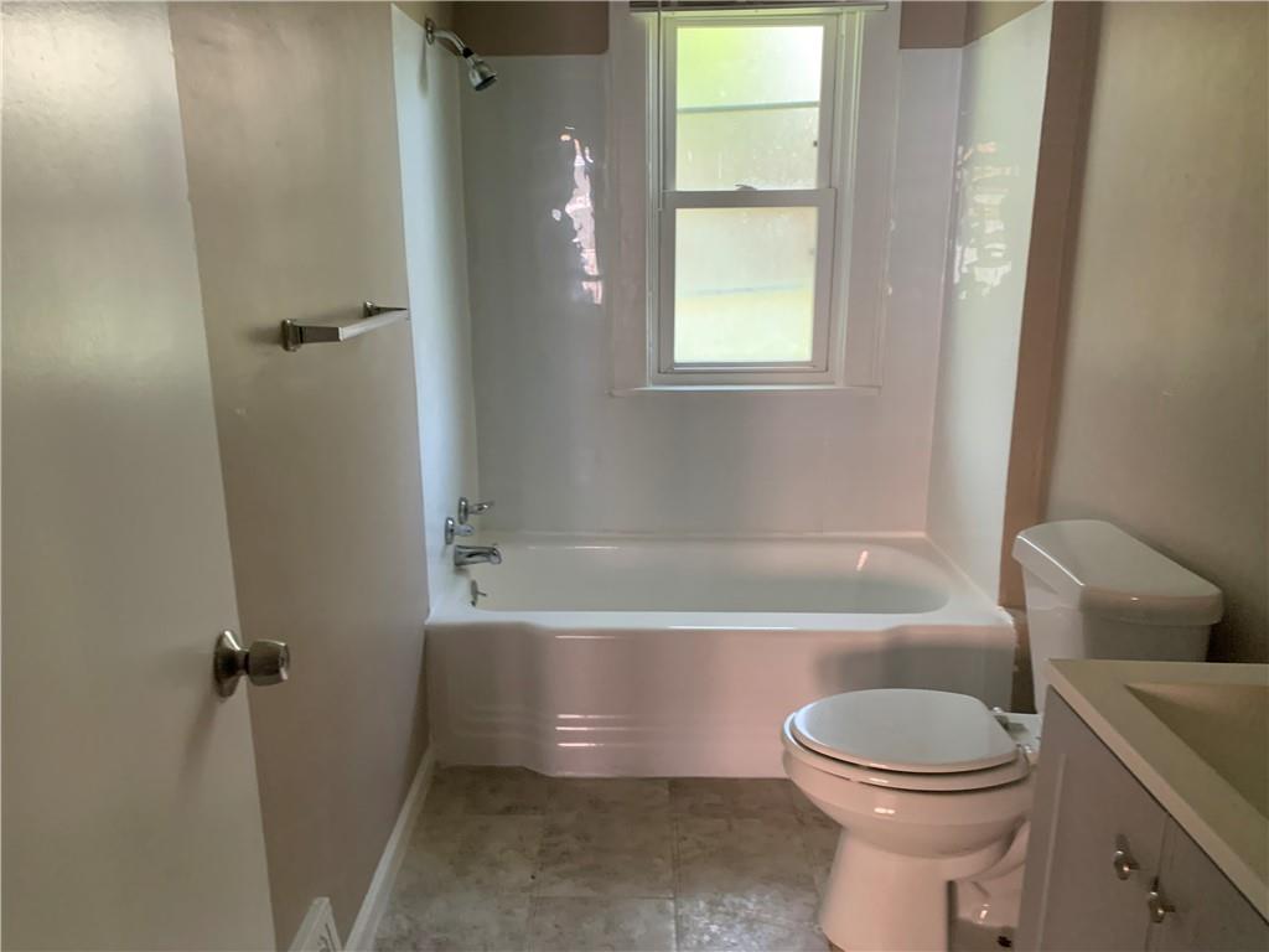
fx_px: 953
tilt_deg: -12.4
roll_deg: +2.2
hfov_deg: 67.3
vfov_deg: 53.1
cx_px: 634
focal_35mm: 26
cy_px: 476
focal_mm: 4.25
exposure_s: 1/60
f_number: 1.8
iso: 320
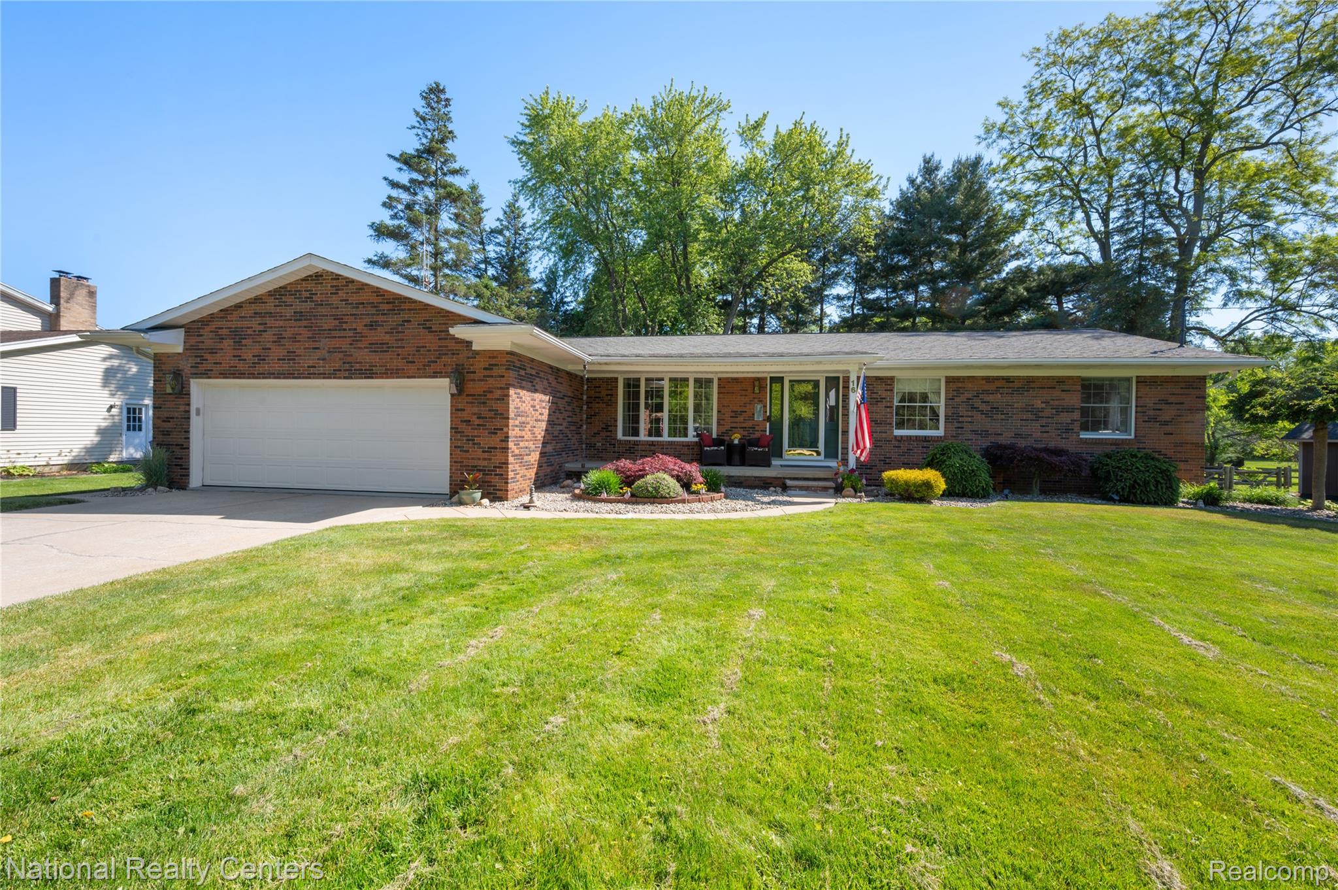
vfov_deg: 81.1
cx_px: 669
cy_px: 445
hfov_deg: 104.3
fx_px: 520
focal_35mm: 14
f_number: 11
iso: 100
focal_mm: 14
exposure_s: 1/30
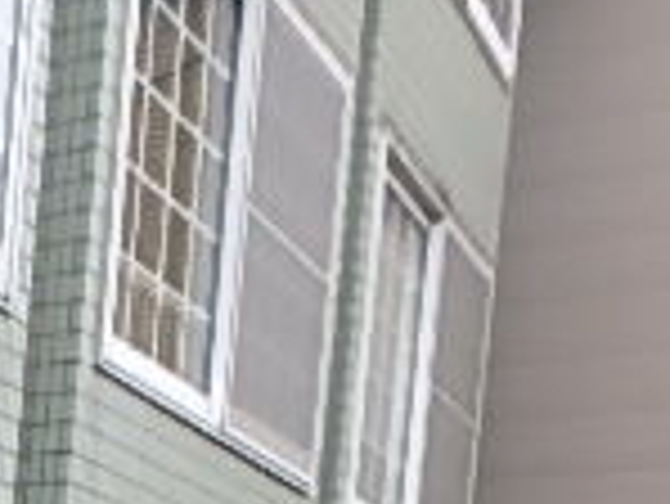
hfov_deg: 16.4
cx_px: -688
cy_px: 1053
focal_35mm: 90
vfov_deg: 13.6
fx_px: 1743
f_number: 3.5
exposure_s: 1/160
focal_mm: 3.7
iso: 125
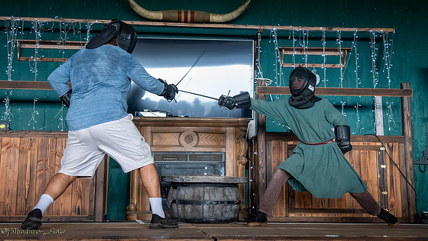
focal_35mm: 59
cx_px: 214
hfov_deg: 35.6
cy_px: 88
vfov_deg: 20.4
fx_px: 666
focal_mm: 40
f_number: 5.6
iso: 8000
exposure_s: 1/320
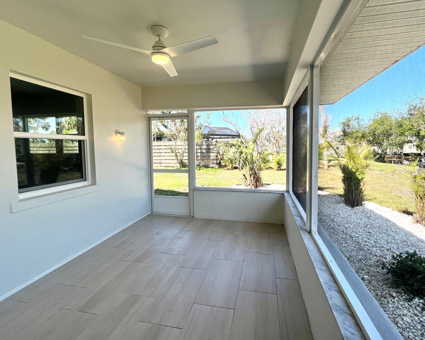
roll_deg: +1.0
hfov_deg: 96.6
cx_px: 227
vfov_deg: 83.9
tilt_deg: -3.1
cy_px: 160
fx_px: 189
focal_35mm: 15
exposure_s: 1/389
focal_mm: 1.57
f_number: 1.8
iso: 32
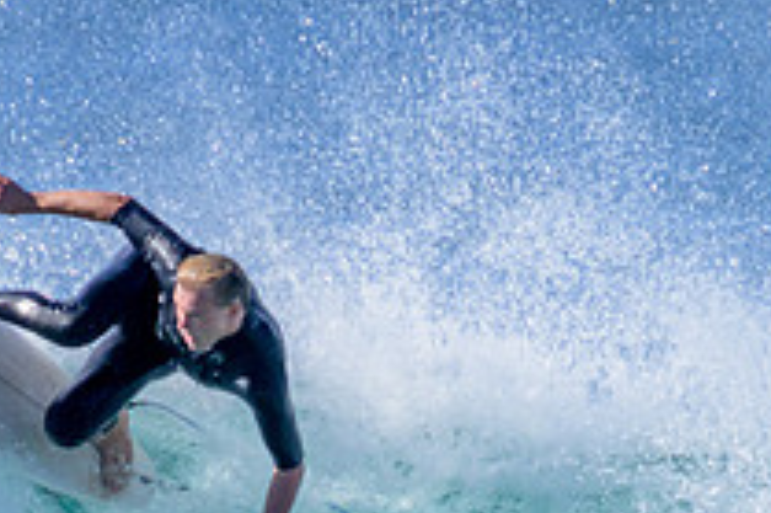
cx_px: 263
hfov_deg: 0.8
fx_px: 53455
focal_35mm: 2498
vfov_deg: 0.5
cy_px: 553
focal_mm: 660
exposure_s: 1/800
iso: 450
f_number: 11
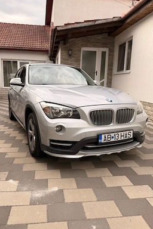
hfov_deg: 49.4
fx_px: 166
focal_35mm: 26
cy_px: 116
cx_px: 65
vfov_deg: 69.4
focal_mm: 6.76
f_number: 1.78
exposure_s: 1/299
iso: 80
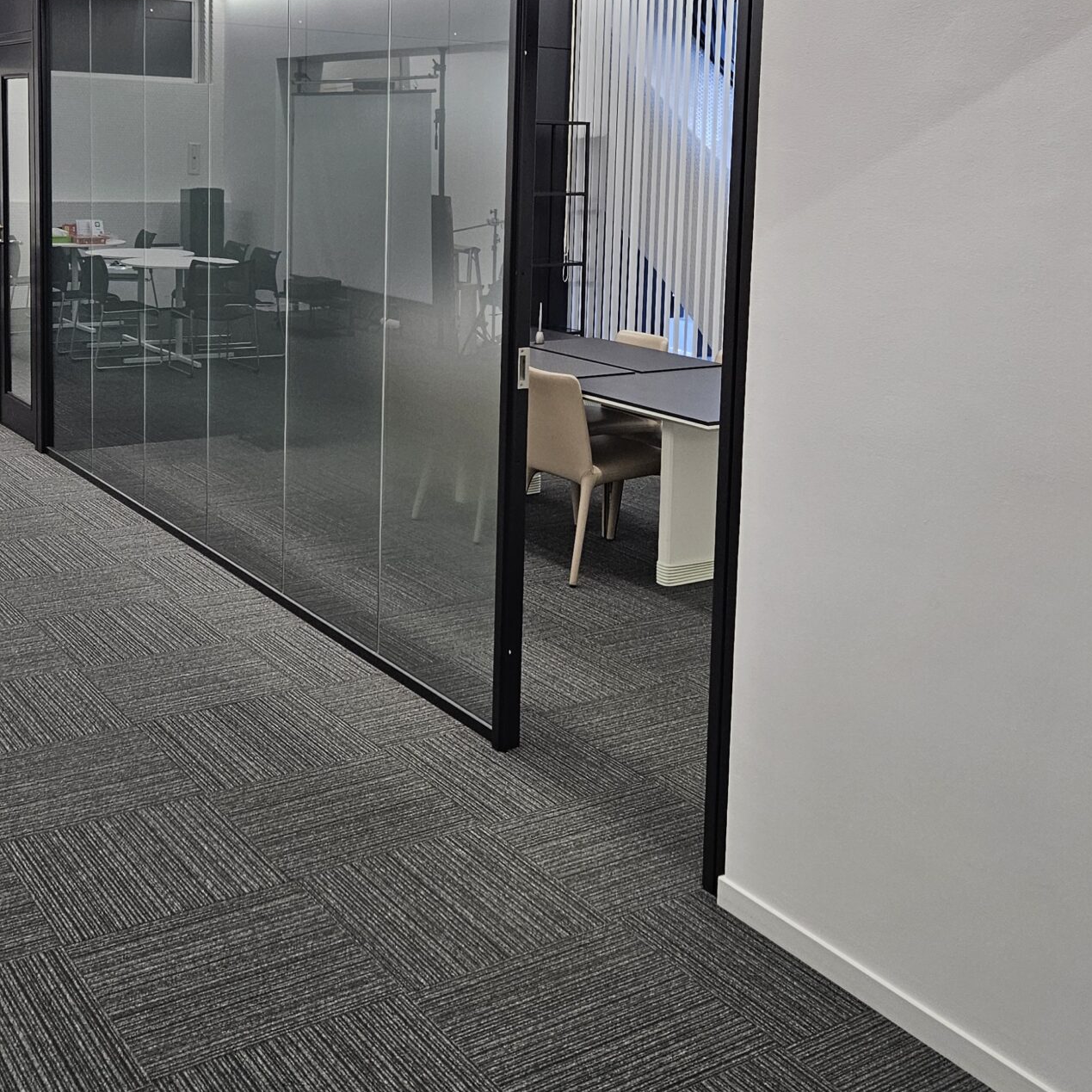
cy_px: 311
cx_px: 509
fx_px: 1463
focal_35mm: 41
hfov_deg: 40.9
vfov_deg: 40.1
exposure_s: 1/359
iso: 250
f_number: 1.8
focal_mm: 5.4
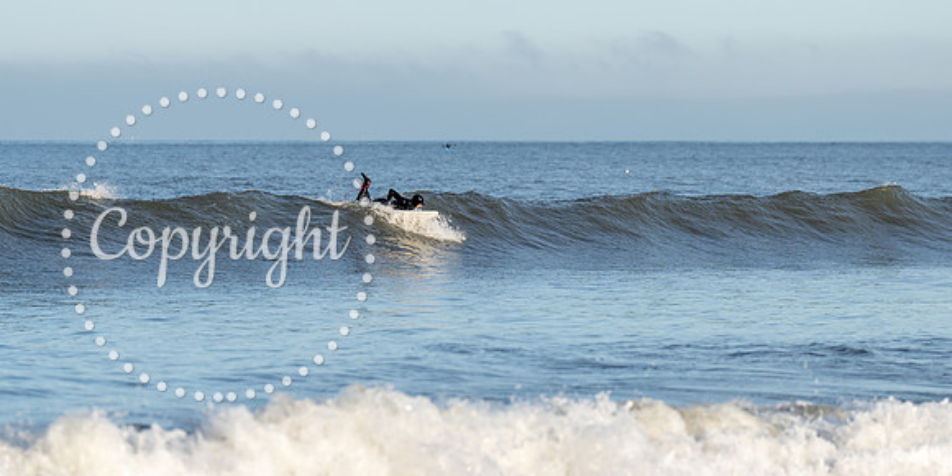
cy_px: 209
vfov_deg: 3.8
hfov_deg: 7.6
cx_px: 458
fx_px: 7195
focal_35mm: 293
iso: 160
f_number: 4
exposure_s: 1/1000
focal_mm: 200
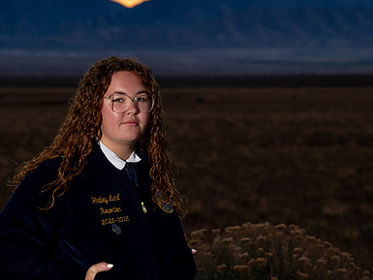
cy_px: 132
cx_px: 182
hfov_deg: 15.3
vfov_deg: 11.5
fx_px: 1390
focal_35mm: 129
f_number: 5.6
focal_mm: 85
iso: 200
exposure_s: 1/160
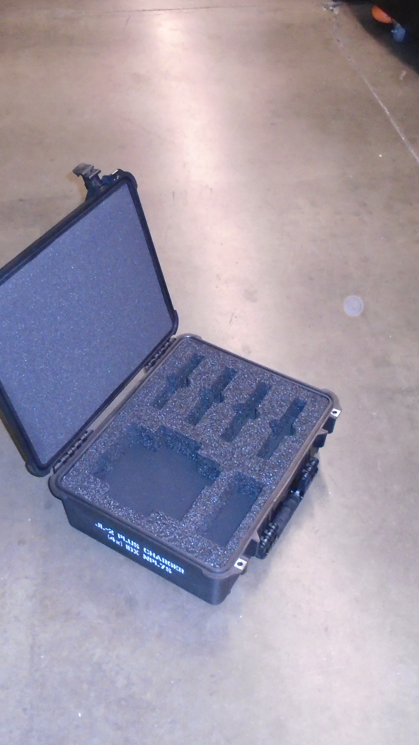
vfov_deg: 52.8
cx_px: 188
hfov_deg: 31.2
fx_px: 750
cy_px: 372
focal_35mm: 38
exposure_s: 1/30
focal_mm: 4.6
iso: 500
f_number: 3.2
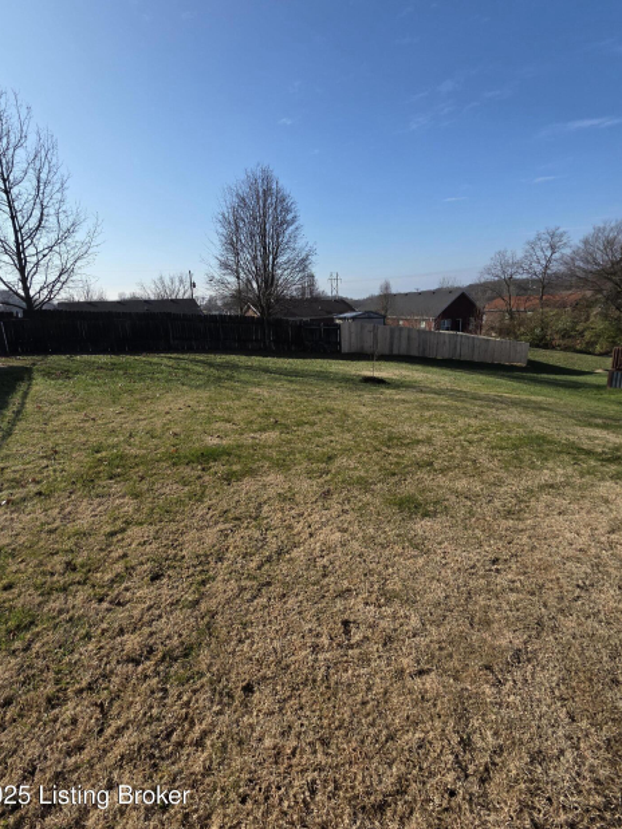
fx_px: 336
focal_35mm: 14
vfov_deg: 101.9
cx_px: 290
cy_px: 389
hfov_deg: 85.5
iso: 50
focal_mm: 2.2
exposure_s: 1/2470
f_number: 2.2
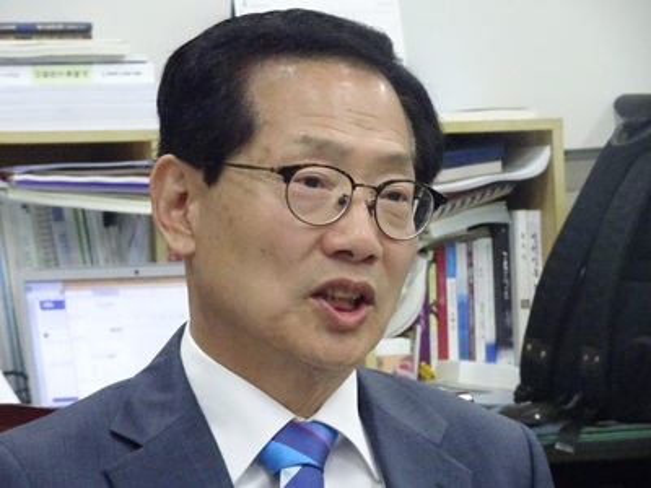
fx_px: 3648
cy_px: 244
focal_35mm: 194
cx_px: 326
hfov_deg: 10.2
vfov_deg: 7.7
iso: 3200
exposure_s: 1/80
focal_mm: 33.17
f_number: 6.3
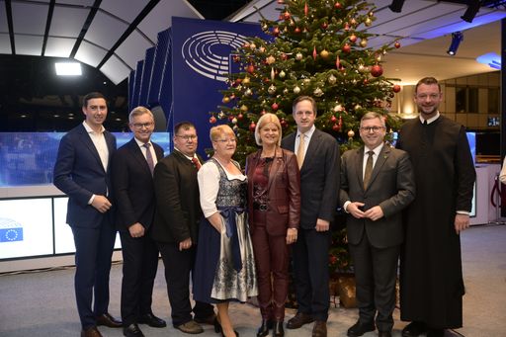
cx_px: 253
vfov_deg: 36.8
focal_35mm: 36
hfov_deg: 53.1
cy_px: 168
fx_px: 506
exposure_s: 1/125
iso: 1250
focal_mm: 36
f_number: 3.2
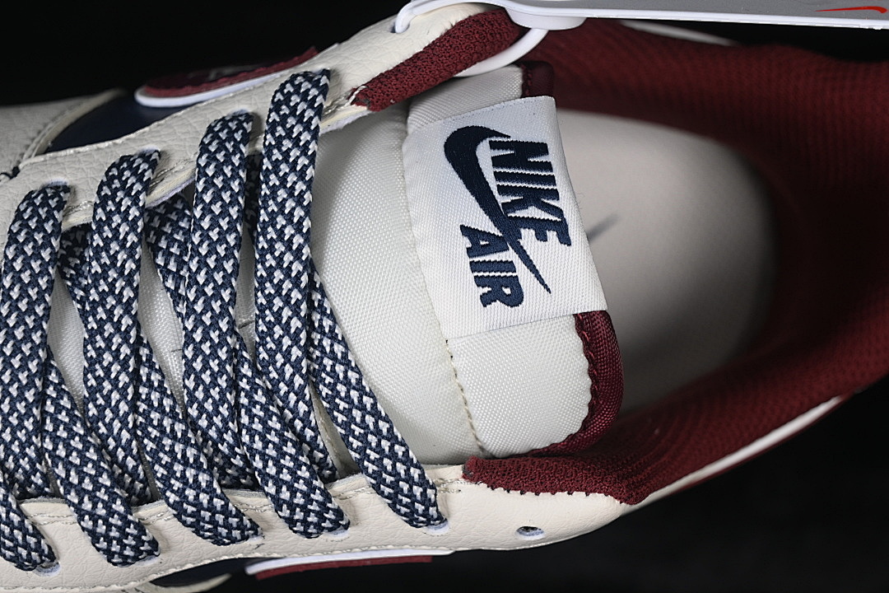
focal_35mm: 75
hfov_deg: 27.0
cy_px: 296
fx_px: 1852
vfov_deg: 18.2
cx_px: 444
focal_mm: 50
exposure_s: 1/80
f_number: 7.1
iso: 160
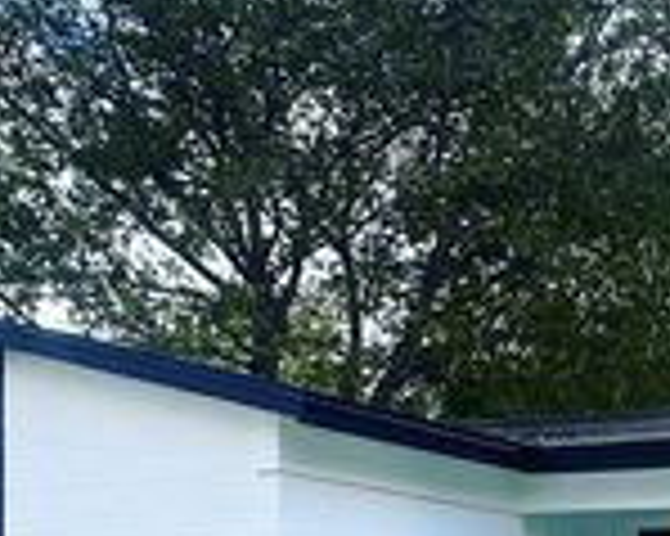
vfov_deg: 16.9
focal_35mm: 85
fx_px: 1684
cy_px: 714
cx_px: 976
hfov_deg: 19.8
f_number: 1.8
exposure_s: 1/351
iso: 32
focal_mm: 4.25
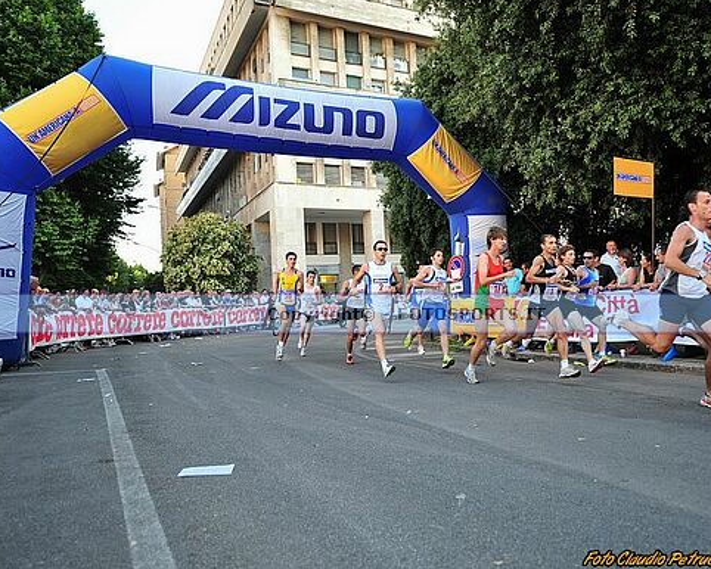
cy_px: 276
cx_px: 413
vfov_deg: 51.6
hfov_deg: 61.8
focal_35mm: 28
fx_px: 589
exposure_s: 1/400
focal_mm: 24
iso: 400
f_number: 2.8
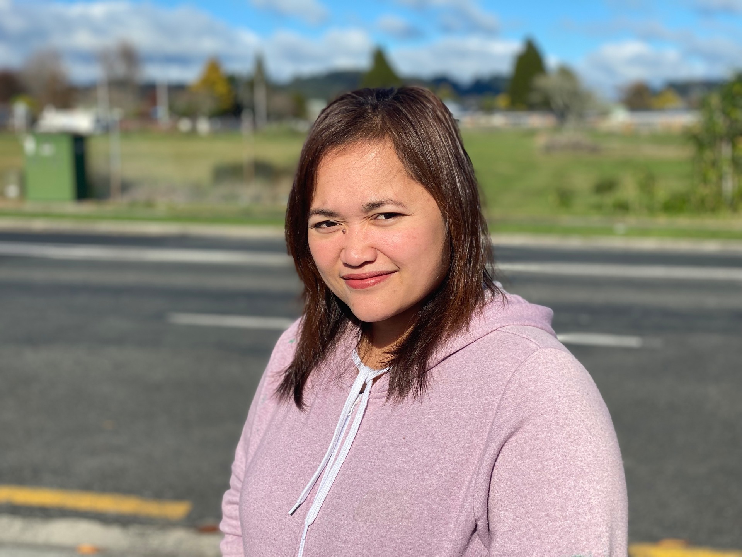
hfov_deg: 36.8
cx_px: 371
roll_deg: -0.2
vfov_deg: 28.0
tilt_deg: -8.0
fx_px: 1115
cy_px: 278
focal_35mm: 52
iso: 20
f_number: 2
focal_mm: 6
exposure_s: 1/2283
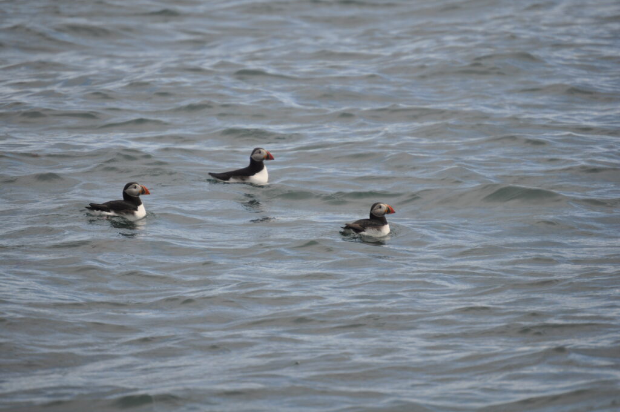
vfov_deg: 4.6
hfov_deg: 6.9
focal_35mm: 300
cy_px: 206
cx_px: 310
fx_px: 5160
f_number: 5.6
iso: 400
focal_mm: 200
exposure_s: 1/2000
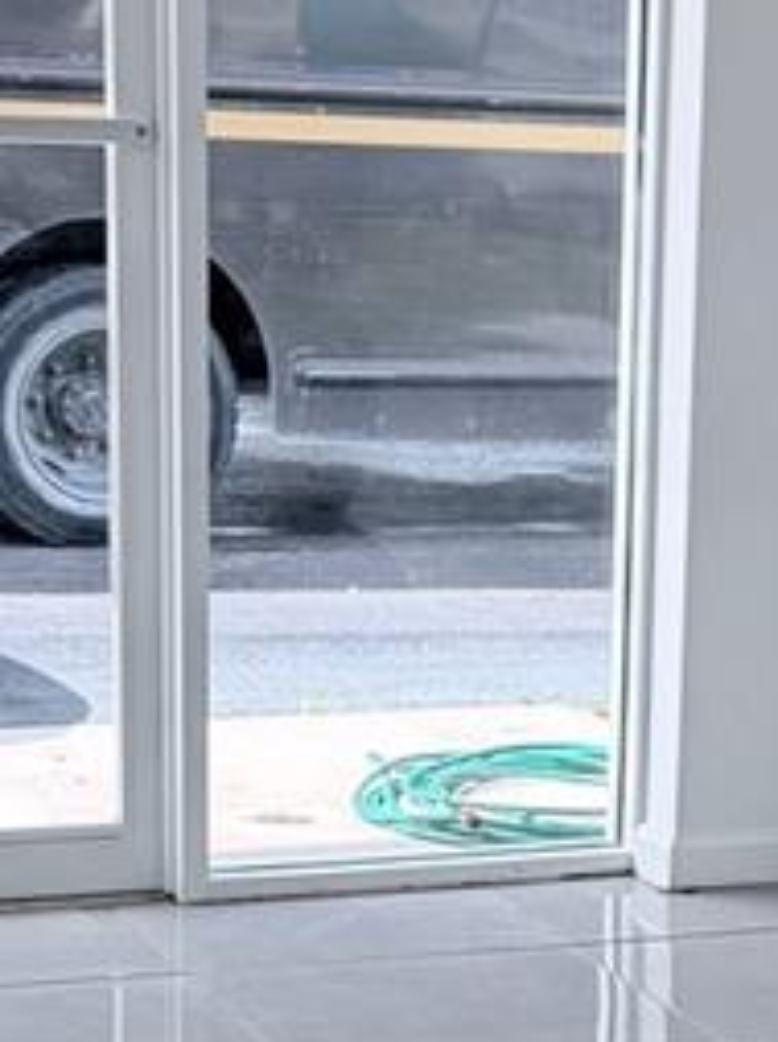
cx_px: 667
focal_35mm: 114
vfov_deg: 17.1
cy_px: 923
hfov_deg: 12.9
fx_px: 3425
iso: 100
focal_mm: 6.76
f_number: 1.78
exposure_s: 1/979
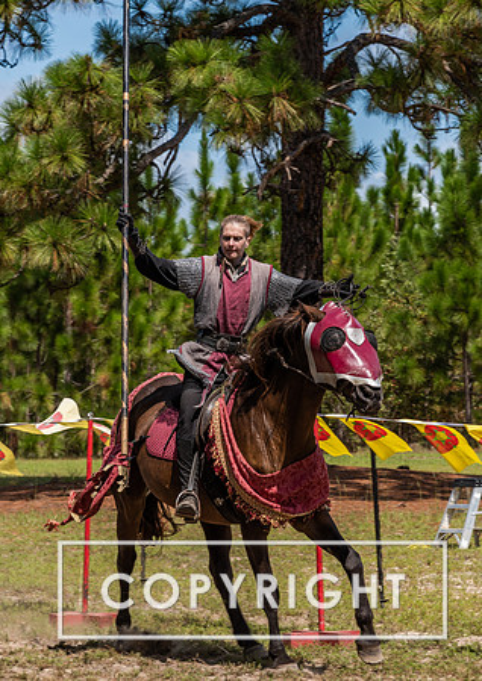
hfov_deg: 8.1
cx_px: 270
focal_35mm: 177
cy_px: 340
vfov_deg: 11.4
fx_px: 3408
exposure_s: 1/250
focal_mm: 120
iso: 100
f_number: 8
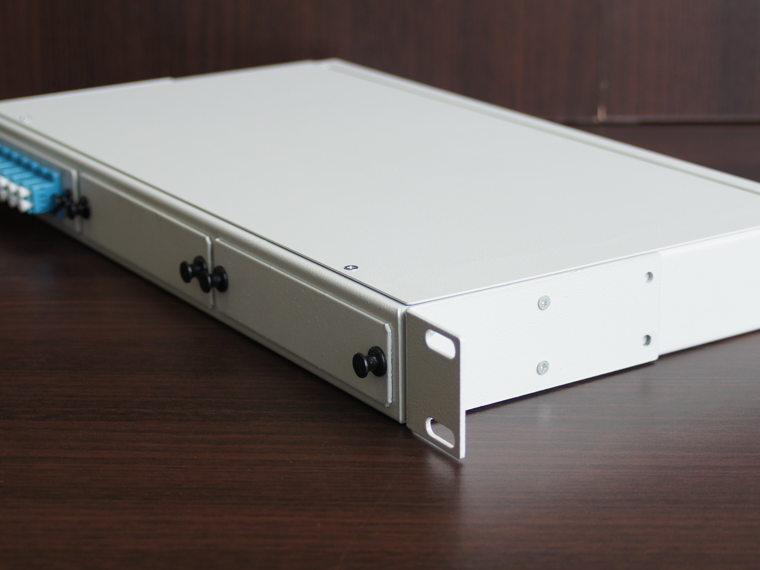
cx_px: 417
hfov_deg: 27.0
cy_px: 269
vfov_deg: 20.4
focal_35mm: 72
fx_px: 1581
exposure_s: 1/50
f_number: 4
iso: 160
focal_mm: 30
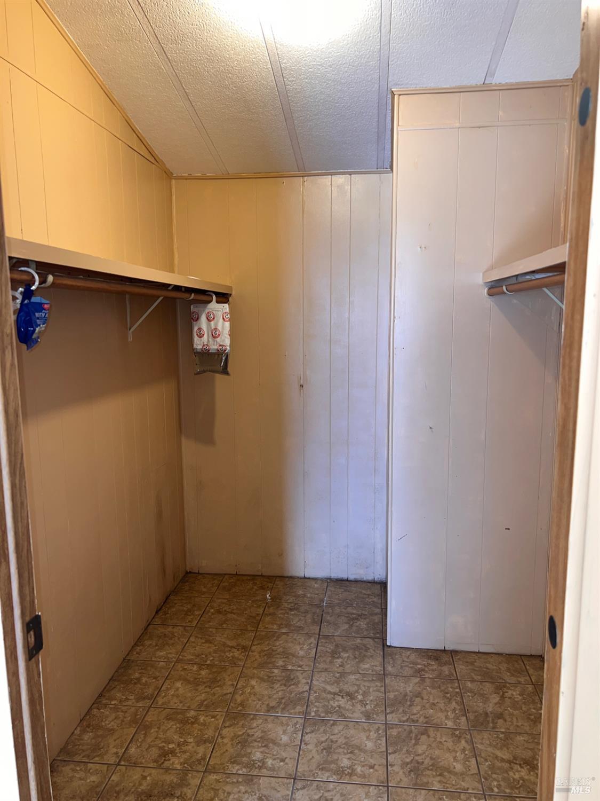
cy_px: 400
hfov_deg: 53.1
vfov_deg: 67.3
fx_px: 601
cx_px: 300
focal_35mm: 26
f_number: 1.5
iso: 50
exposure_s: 1/36
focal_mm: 5.7
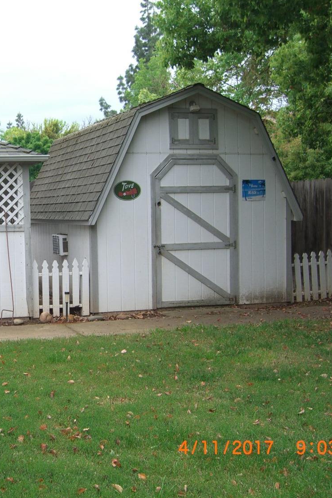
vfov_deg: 37.5
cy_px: 249
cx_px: 44
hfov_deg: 24.9
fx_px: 733
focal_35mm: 53
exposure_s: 1/200
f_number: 2.8
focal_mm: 7.9
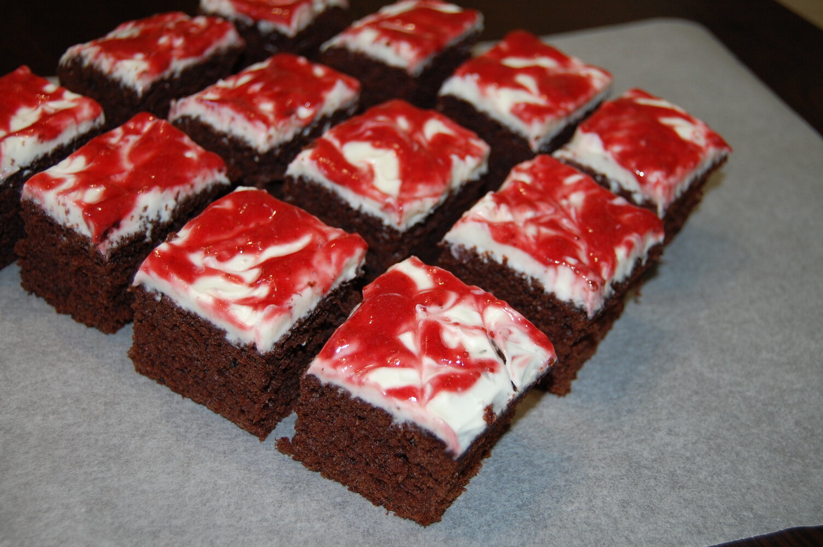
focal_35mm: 48
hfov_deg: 41.1
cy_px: 274
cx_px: 412
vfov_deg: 28.0
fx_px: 1096
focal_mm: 32
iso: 400
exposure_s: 1/60
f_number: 4.5
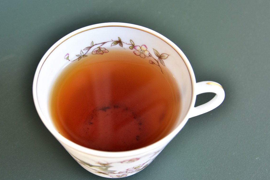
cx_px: 120
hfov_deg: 36.8
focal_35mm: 54
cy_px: 86
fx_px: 405
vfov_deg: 25.1
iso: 800
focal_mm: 32
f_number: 8
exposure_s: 1/100
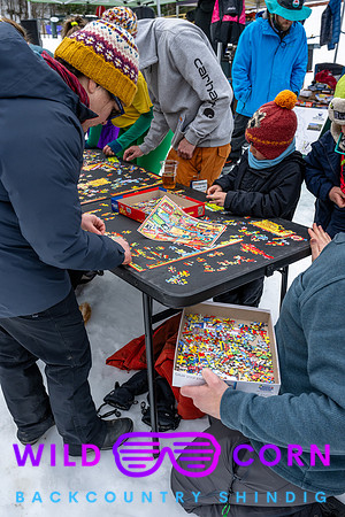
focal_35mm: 30
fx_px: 424
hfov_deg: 44.3
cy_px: 258
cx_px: 172
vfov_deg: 62.8
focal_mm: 29.5
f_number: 6.3
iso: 500
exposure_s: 1/1250
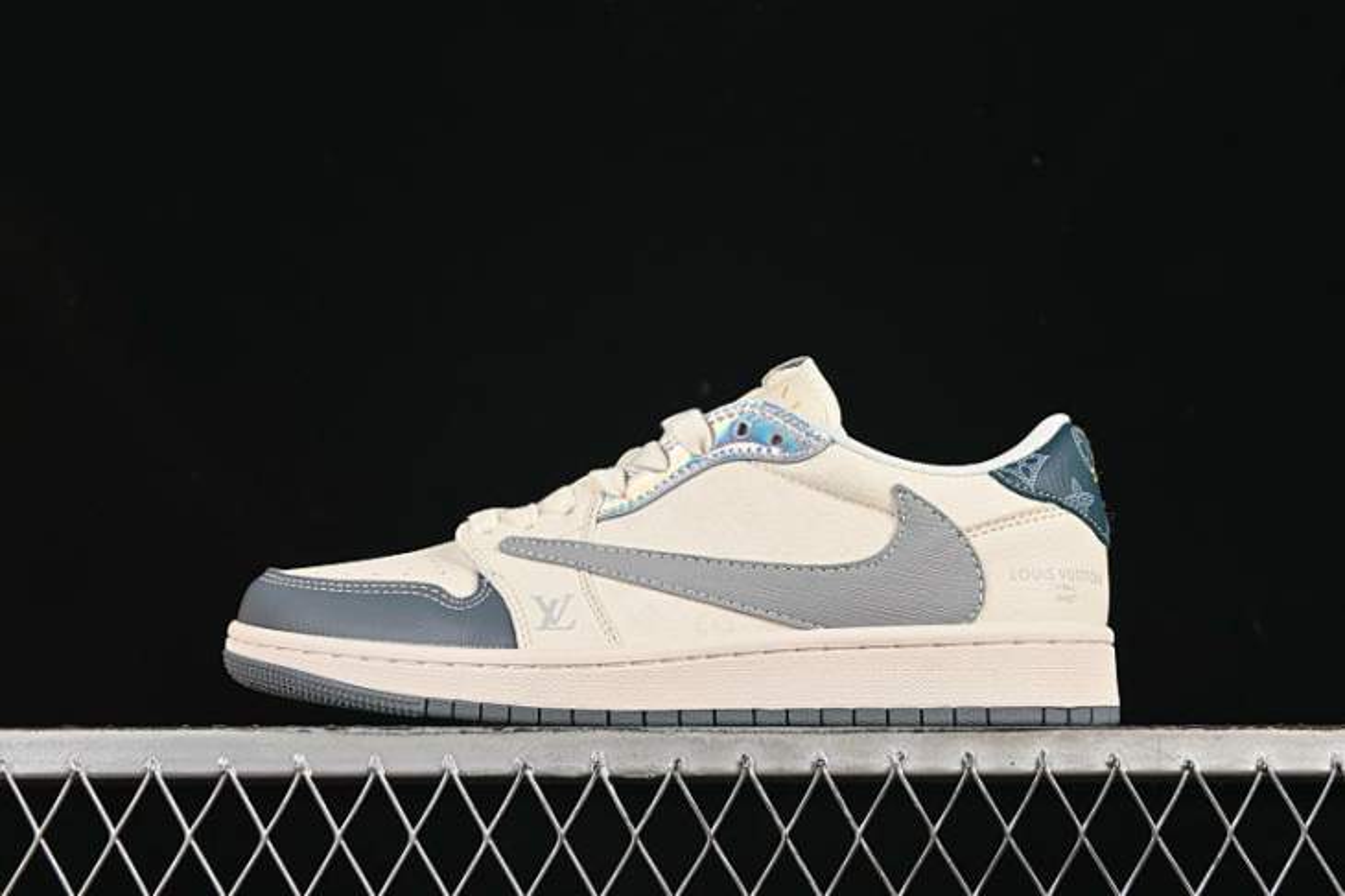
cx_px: 672
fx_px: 2801
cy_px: 448
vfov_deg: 18.2
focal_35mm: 75
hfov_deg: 27.0
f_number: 8
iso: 160
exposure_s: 1/80
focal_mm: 50
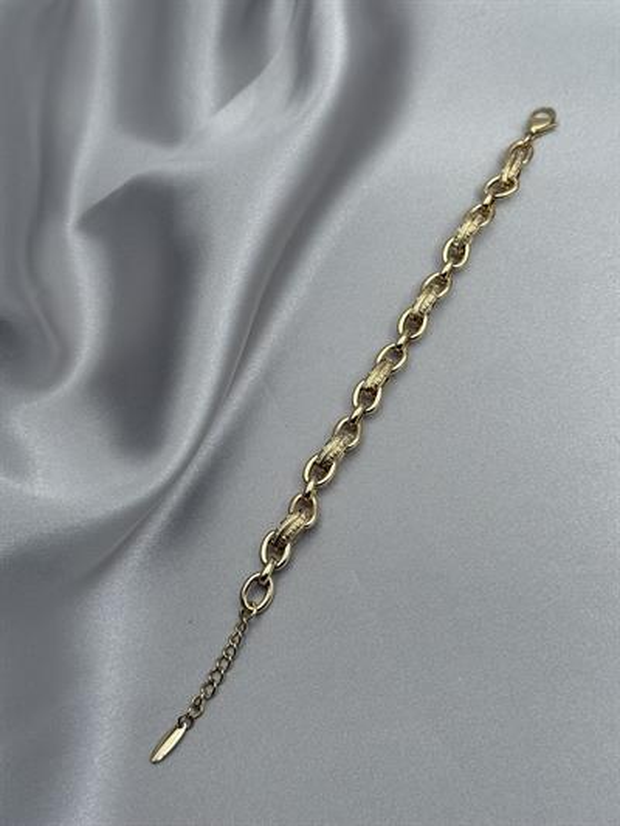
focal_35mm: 48
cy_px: 413
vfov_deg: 39.6
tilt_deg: -63.2
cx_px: 310
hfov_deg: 30.3
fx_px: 1146
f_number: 1.78
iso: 64
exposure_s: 1/1513
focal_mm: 6.76
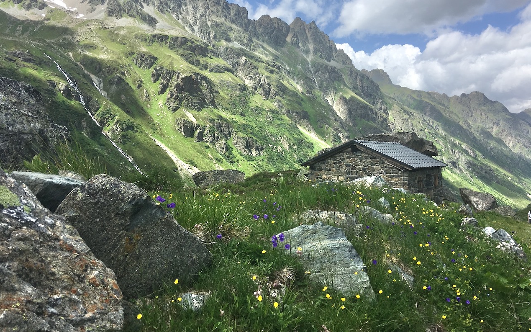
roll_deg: -1.1
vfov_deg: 40.4
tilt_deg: +4.2
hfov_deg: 61.2
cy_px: 134
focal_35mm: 31
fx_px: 449
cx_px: 264
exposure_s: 1/1350
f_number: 2.2
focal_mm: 4.15
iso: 25
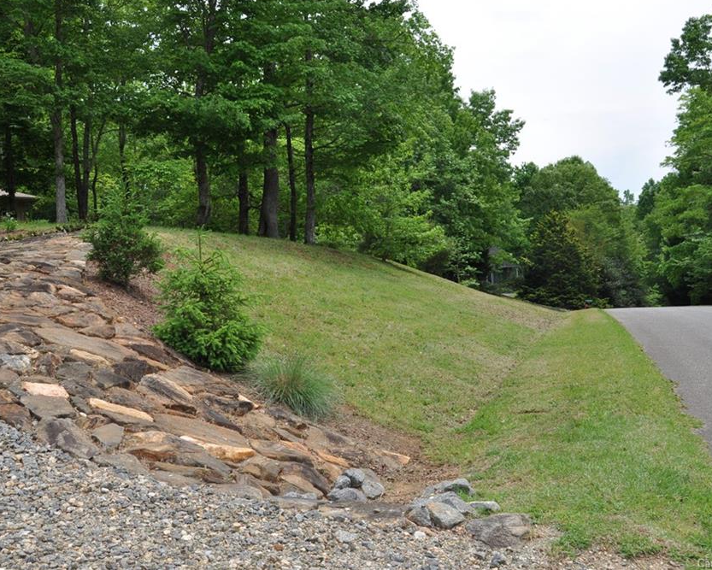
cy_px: 281
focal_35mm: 38
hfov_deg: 47.9
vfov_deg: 39.2
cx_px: 352
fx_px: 801
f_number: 10
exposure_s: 1/200
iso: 200
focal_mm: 22
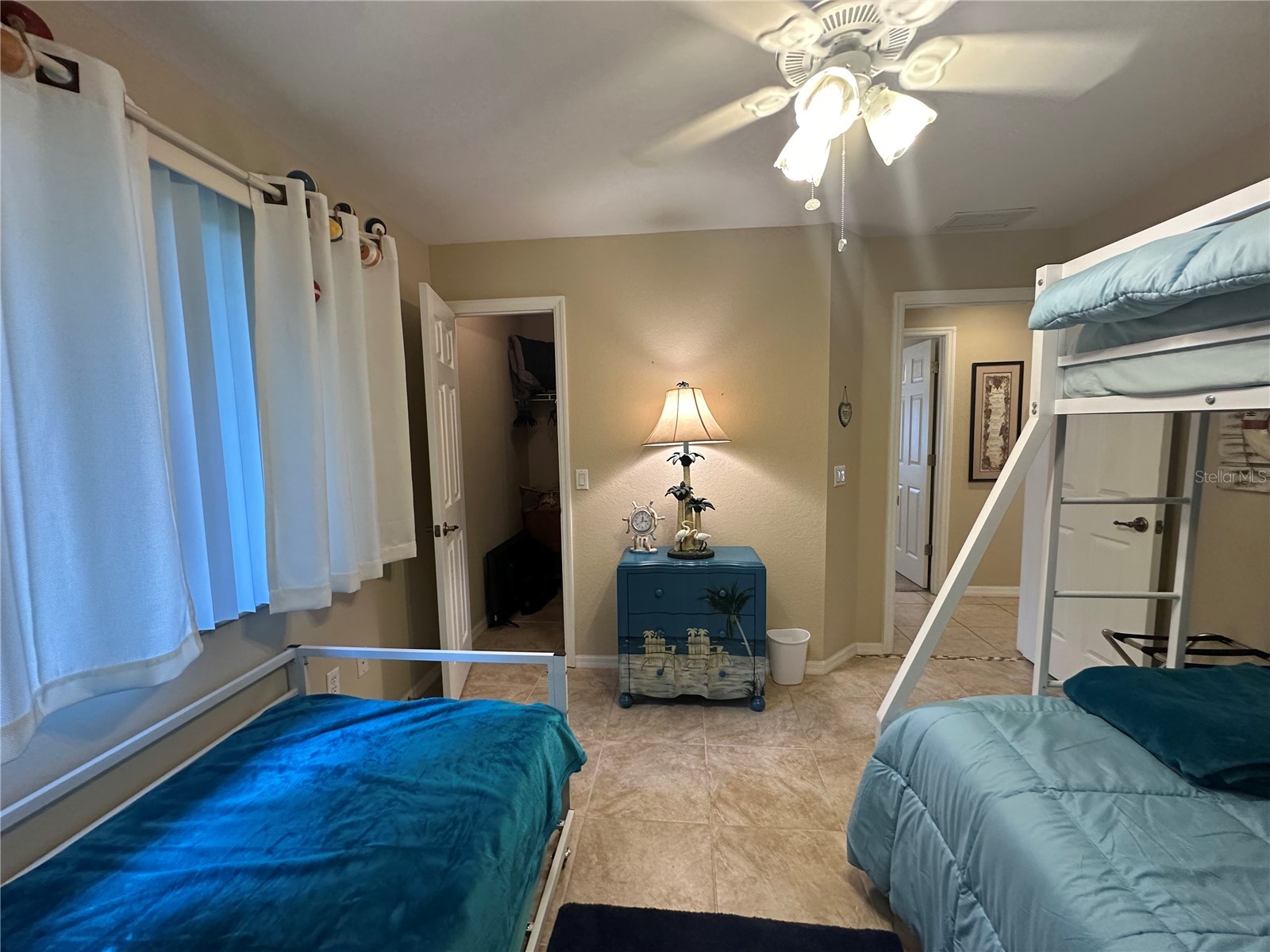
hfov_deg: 102.1
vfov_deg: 85.7
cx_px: 635
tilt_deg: -5.6
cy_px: 476
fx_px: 514
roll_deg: +0.7
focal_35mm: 14
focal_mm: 2.22
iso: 320
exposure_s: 1/120
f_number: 2.2
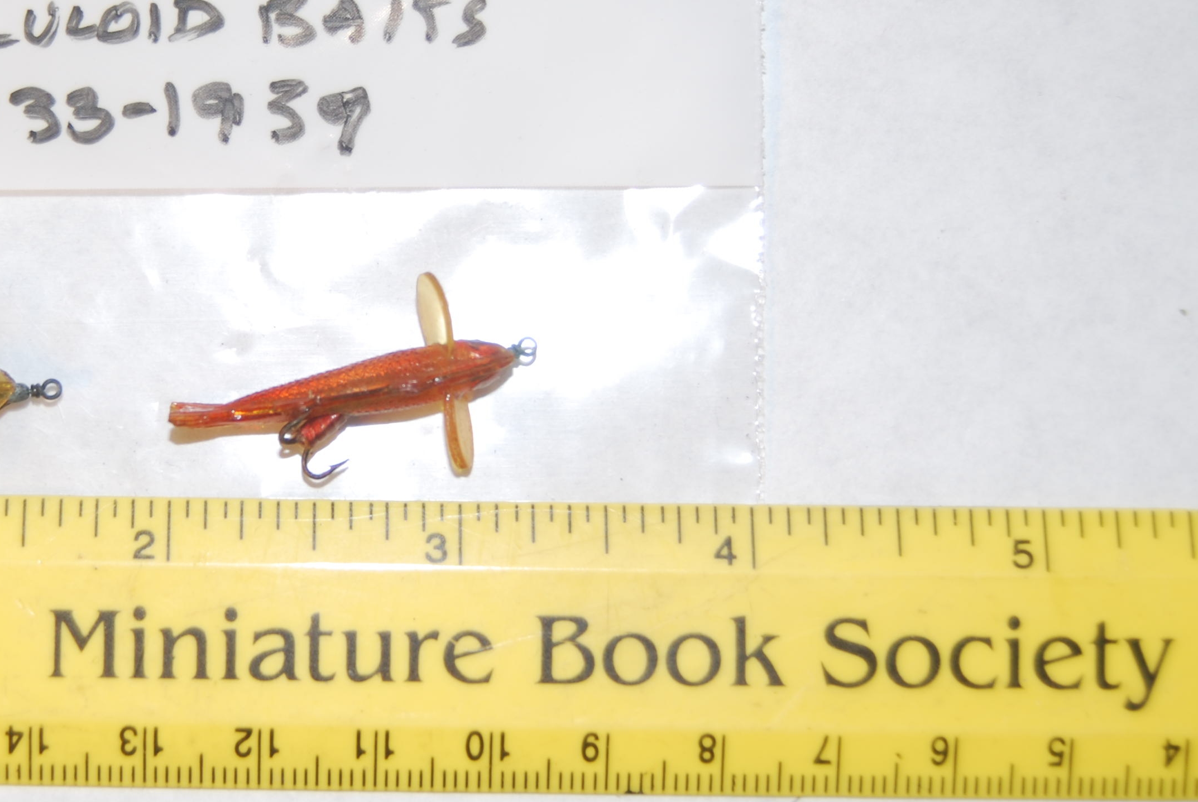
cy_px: 245
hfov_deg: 23.9
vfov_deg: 16.3
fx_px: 2796
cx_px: 262
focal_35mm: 84
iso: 100
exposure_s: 1/60
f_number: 4.5
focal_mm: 31
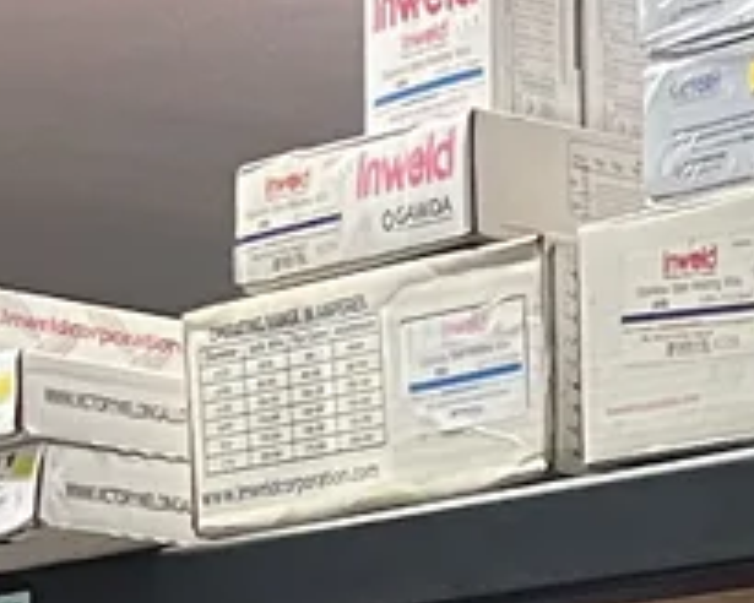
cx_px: 1515
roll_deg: +0.4
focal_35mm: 198
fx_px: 4418
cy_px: 1776
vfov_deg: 7.0
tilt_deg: -8.1
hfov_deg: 9.2
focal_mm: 5.1
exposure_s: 1/60
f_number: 1.6
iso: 200
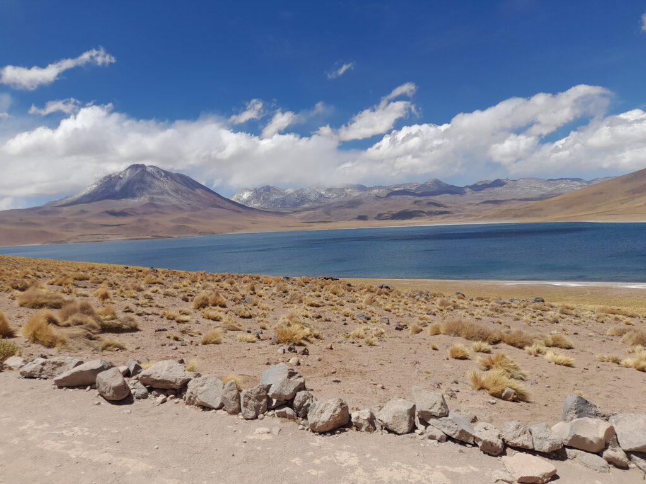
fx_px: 467
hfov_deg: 69.4
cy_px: 242
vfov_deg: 54.9
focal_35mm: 25
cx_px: 323
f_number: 2
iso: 20
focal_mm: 4.6
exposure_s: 1/1208
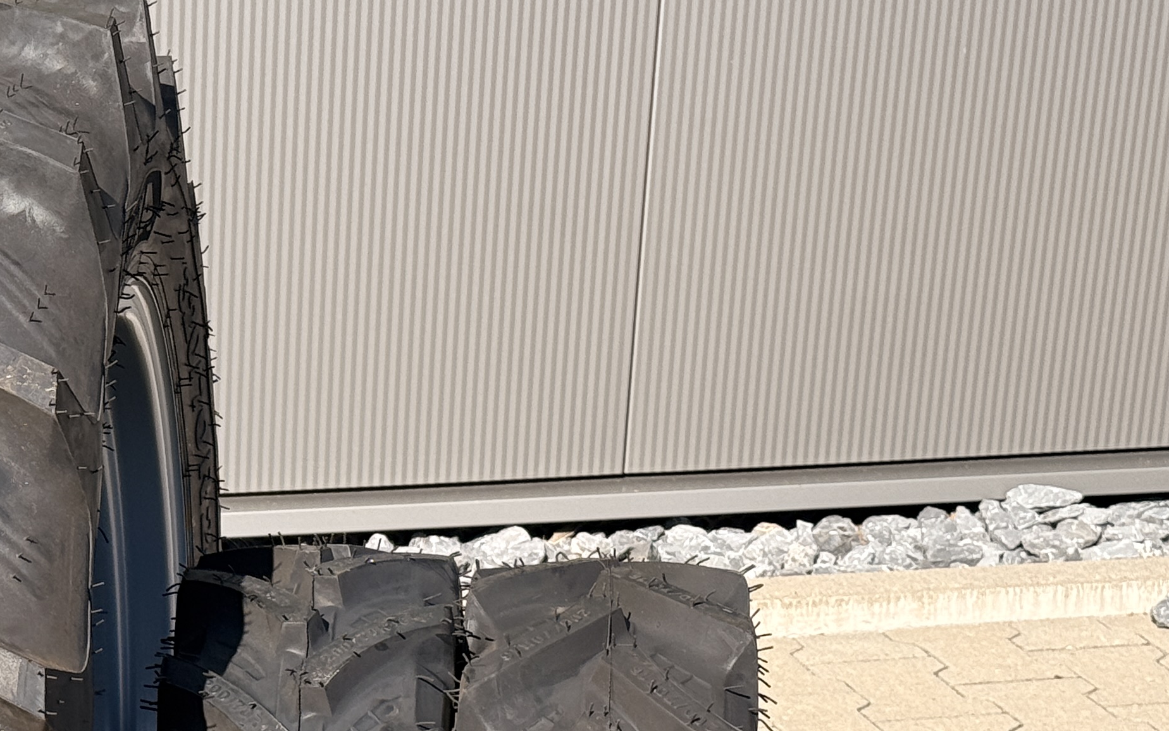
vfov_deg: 11.6
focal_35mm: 111
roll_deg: +1.2
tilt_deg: -19.4
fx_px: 3536
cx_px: -63
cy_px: 770
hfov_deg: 18.2
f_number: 1.78
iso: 64
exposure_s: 1/2762
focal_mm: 6.76
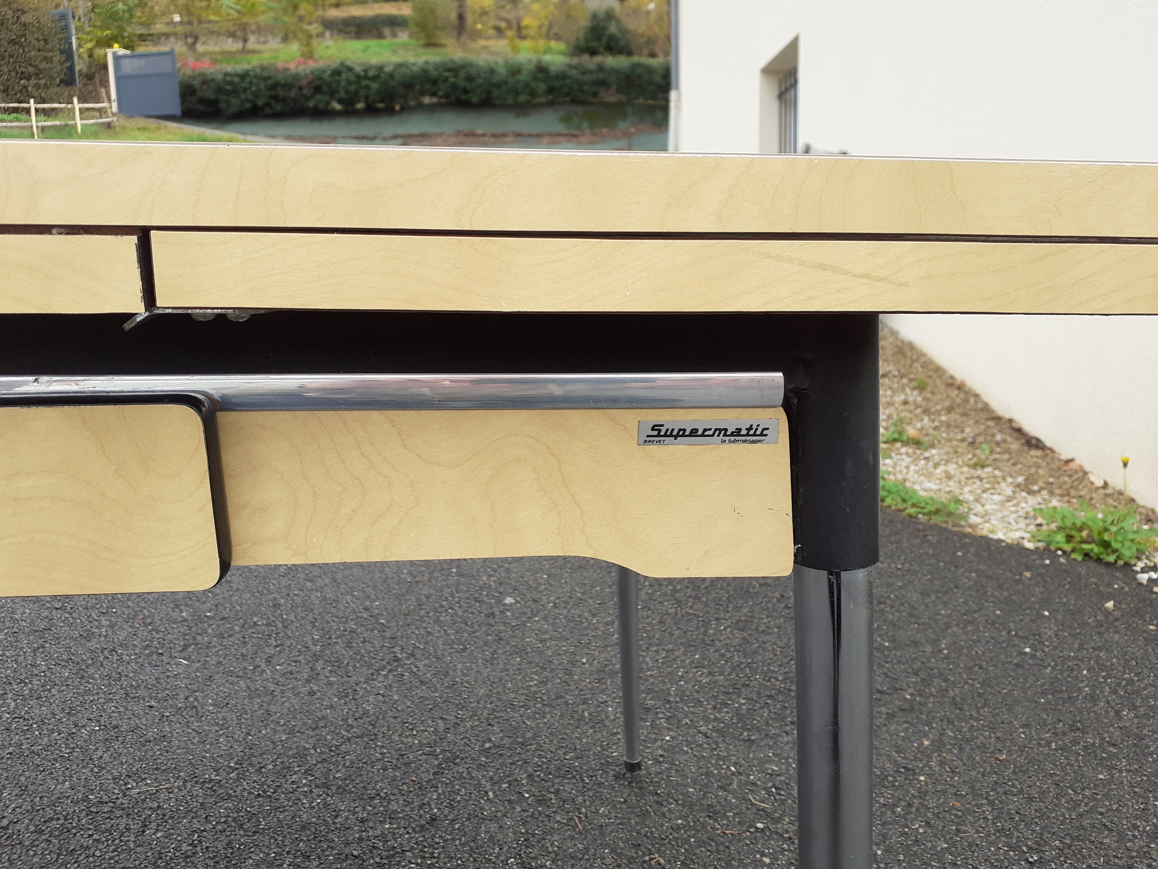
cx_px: 579
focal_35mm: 27
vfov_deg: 51.4
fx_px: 903
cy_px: 434
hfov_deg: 65.3
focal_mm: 3.6
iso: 40
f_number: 1.9
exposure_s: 1/283
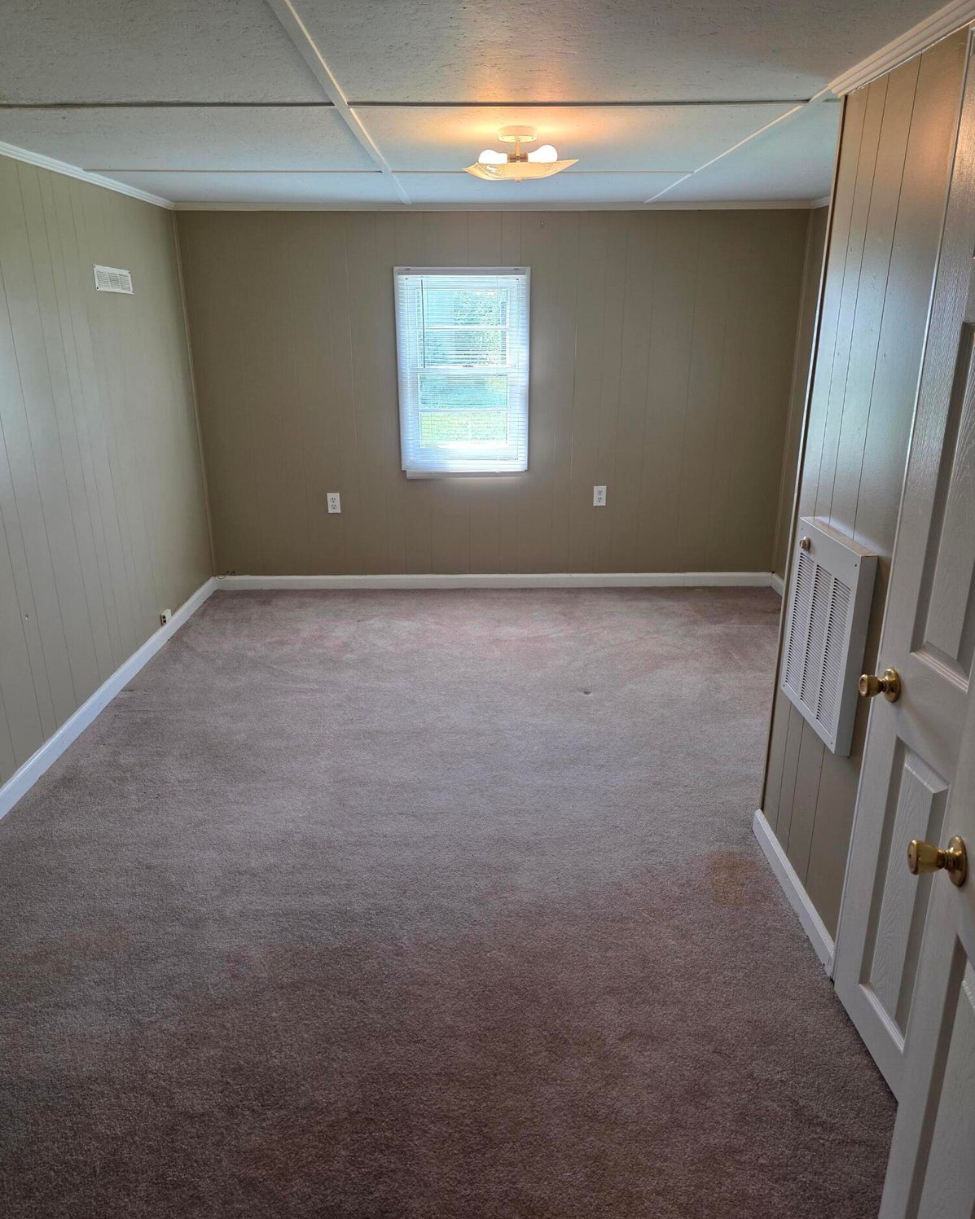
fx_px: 866
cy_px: 624
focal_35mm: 24
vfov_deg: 70.3
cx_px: 488
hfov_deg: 58.8
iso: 100
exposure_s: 1/120
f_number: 1.7
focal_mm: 6.3
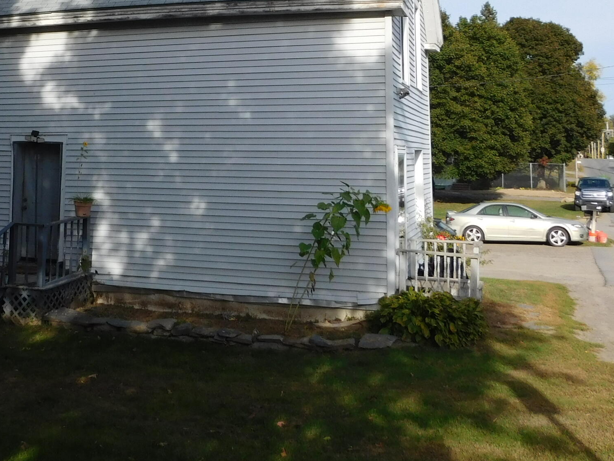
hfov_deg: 40.8
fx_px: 816
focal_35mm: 46
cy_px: 57
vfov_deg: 30.3
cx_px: 217
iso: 125
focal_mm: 4
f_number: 6
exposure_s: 1/400
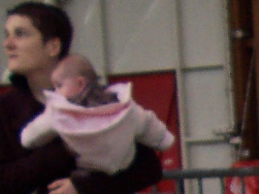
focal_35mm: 177
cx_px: 600
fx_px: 1324
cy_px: 432
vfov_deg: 7.9
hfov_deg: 9.9
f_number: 2.8
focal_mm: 5.6
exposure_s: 1/60
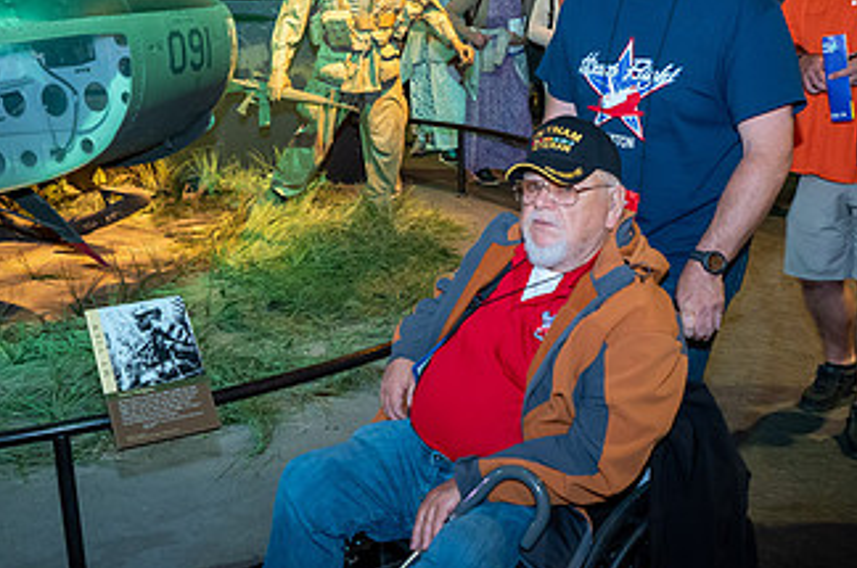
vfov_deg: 31.0
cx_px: 360
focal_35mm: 43
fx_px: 1022
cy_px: 230
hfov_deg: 45.3
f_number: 5
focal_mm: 24
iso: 5600
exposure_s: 1/30
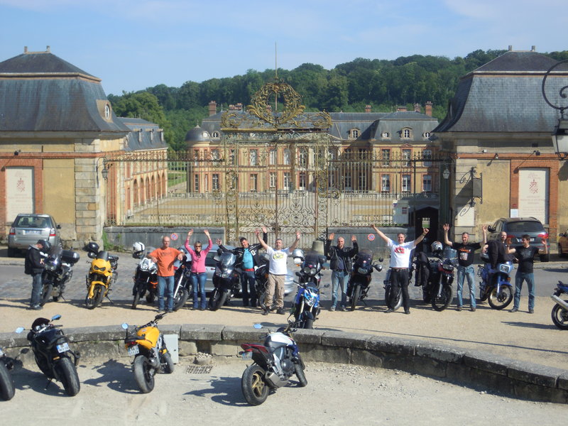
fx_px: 886
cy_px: 213
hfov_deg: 35.5
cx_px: 284
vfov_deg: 27.0
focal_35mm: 54
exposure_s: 1/125
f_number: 10.5
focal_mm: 9.6
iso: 100
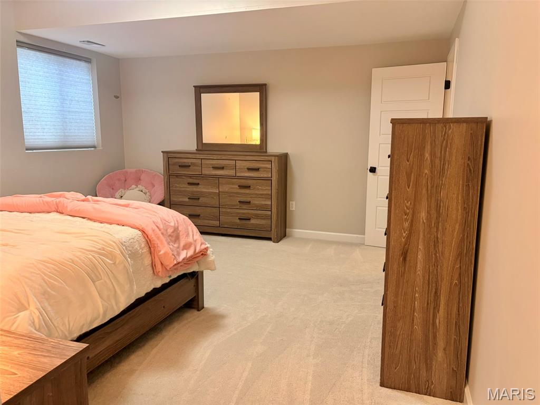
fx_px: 406
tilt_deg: -8.9
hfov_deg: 67.3
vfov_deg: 53.1
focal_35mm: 26
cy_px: 202
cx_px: 270
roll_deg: +0.3
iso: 200
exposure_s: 1/60
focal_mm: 5.96
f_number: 1.6
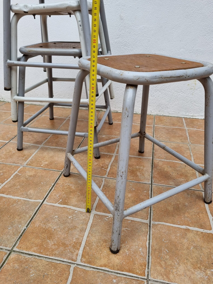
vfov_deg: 67.3
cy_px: 142
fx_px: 213
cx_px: 106
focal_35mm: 26
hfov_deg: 53.1
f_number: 1.8
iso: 50
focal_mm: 5.4
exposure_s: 1/606
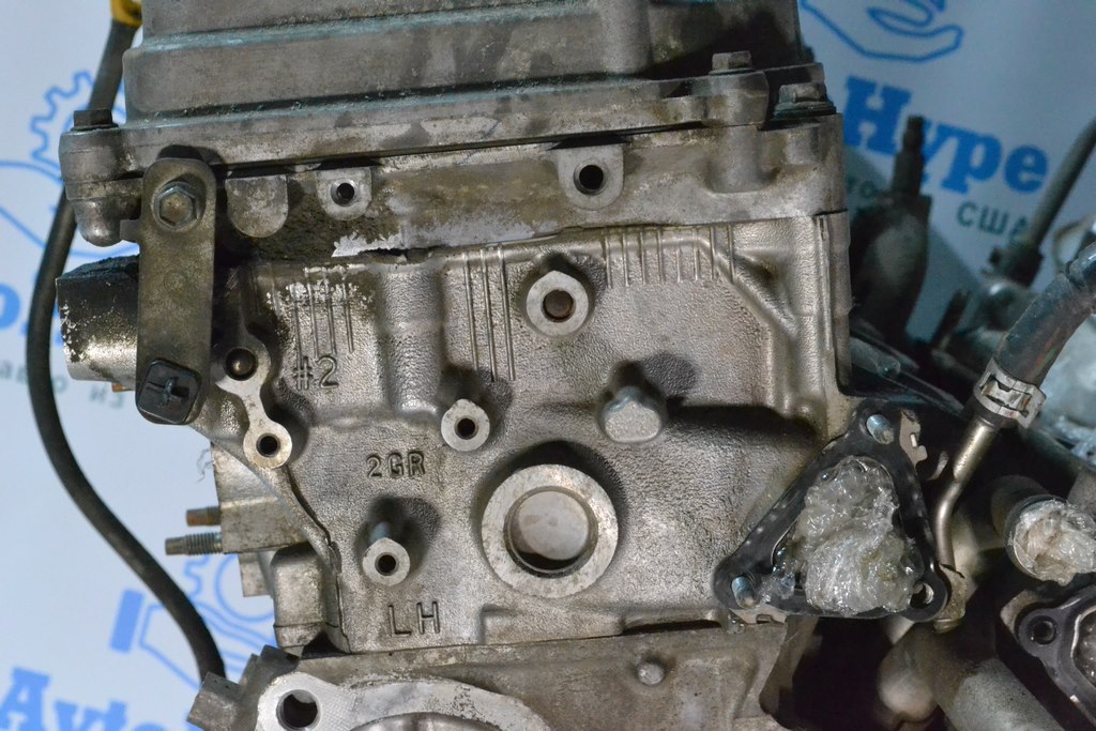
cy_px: 366
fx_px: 2512
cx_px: 548
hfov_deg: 24.6
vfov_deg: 16.6
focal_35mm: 82
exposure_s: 1/125
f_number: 9
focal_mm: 55
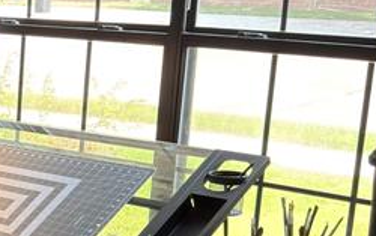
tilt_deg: -15.5
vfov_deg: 12.5
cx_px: -185
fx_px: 1067
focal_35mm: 104
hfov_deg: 17.9
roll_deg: +0.4
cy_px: 222
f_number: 1.78
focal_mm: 6.76
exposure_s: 1/200
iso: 125
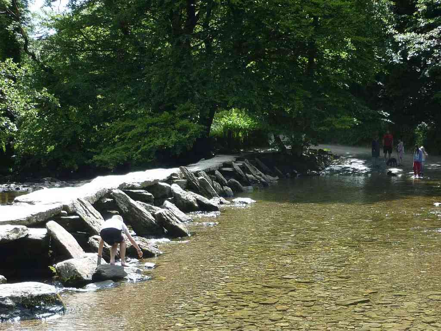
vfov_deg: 42.9
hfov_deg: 55.4
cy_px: 166
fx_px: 420
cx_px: 220
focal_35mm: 33
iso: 80
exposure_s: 1/400
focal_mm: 5.5
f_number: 2.8
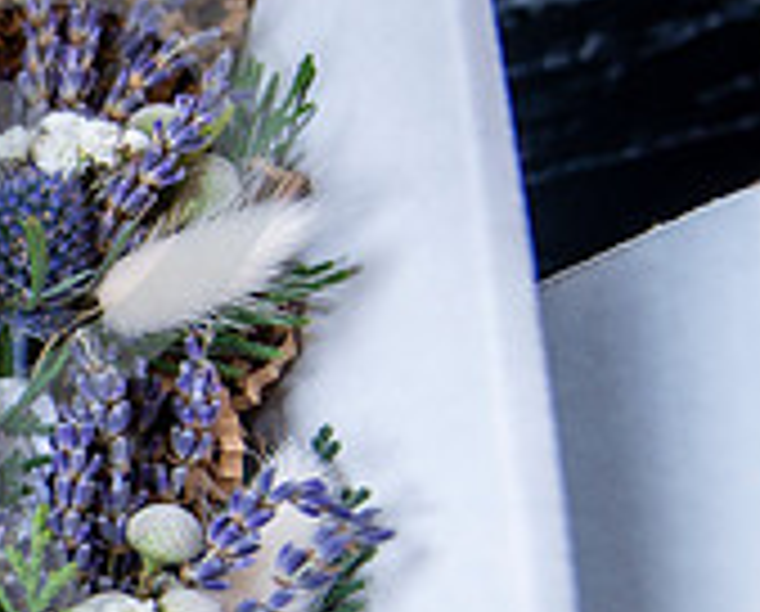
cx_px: -418
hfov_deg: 26.9
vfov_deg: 32.5
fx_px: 1015
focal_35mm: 45
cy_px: 502
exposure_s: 1/125
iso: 200
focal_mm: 14
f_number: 2.8
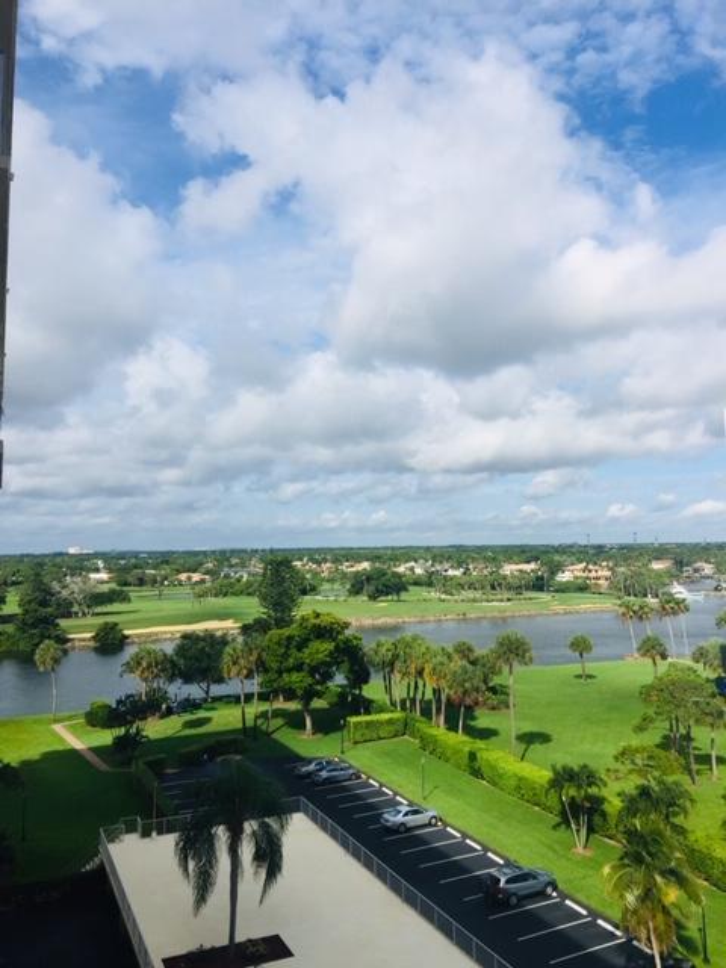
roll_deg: +1.4
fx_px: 811
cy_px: 484
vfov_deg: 61.7
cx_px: 363
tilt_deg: +5.9
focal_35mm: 29
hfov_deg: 48.2
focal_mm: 4.15
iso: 32
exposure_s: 1/3049
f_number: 2.2
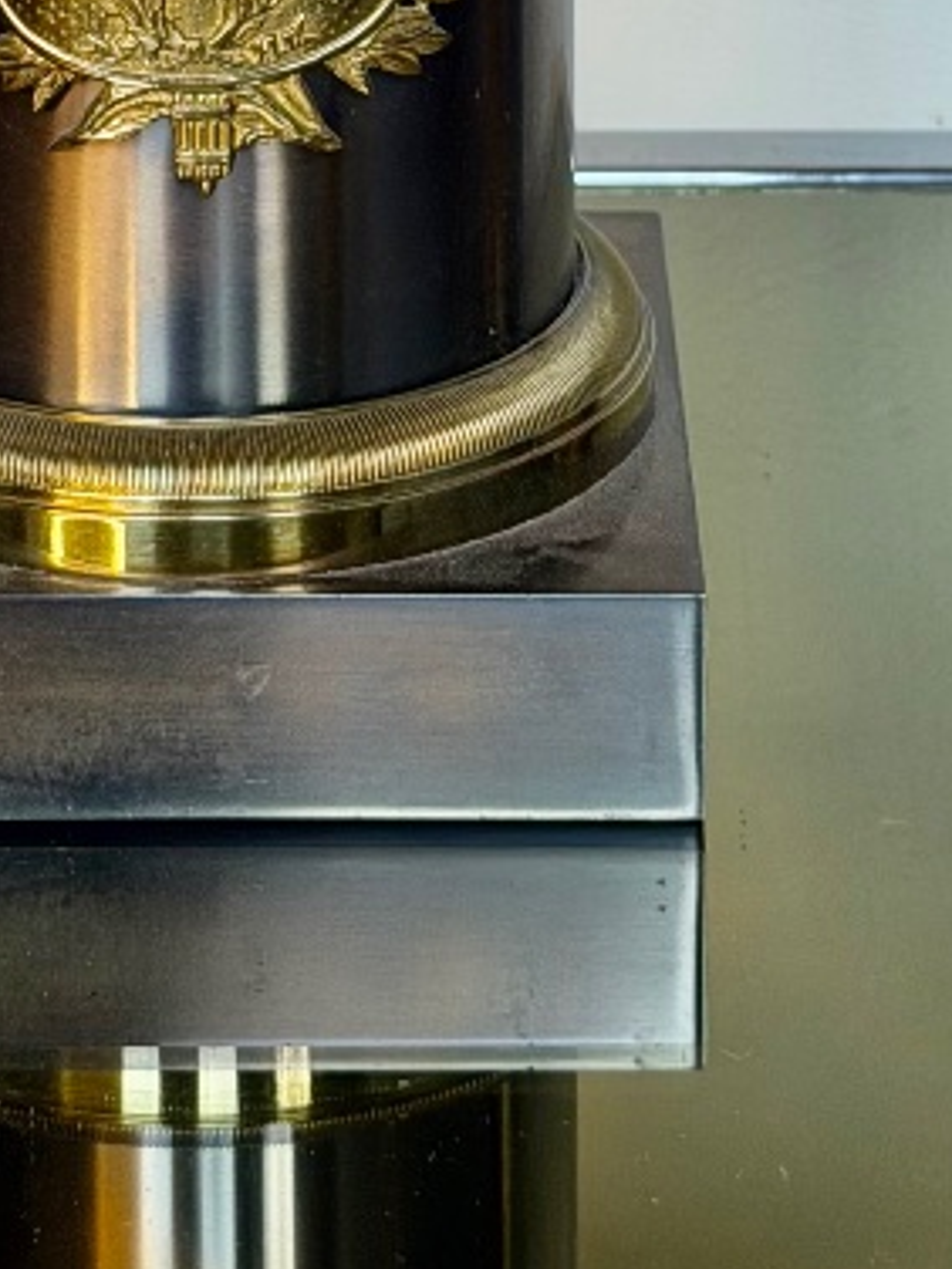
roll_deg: +1.2
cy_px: -739
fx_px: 5610
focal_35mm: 153
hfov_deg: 9.7
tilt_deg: -12.2
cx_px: 341
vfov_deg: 12.2
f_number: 1.78
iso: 100
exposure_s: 1/111
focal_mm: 6.76
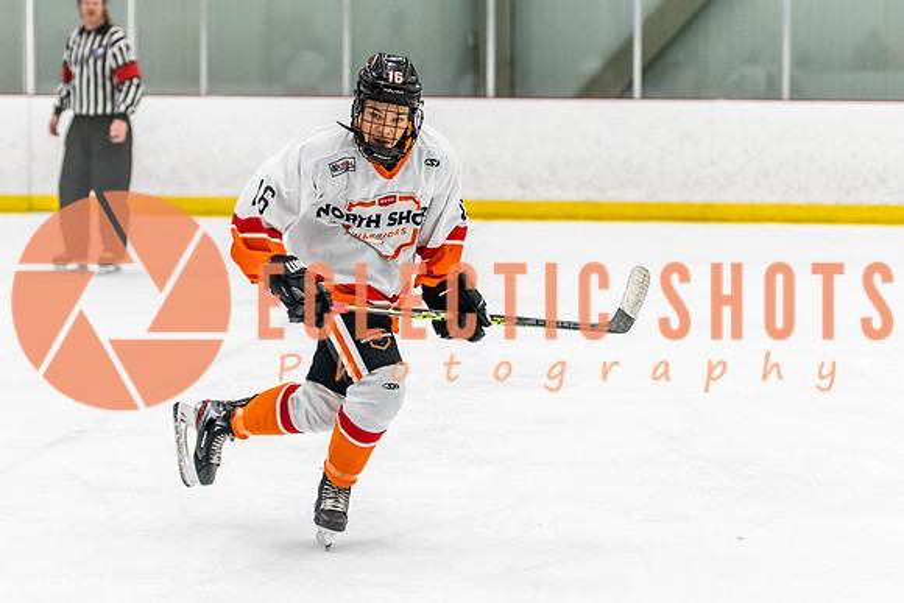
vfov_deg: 10.9
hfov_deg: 16.2
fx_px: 3168
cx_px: 387
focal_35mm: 126
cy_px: 283
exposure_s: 1/640
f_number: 2.8
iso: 1400
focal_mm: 95
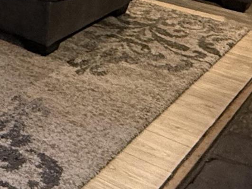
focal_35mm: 81
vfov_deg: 16.6
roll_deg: +0.5
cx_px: -53
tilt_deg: -11.3
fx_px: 590
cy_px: -90
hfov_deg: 22.2
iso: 400
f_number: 2.2
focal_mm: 2.22
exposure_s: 1/60
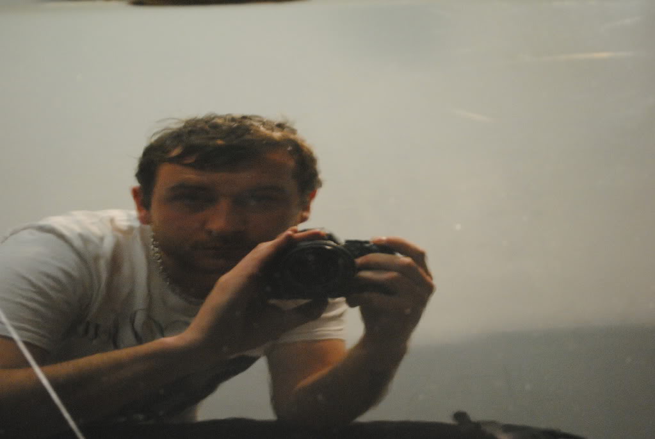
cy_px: 220
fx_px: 1093
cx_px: 328
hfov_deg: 33.4
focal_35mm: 60
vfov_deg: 22.7
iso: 1600
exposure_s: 1/10
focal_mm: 40
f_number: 5.3
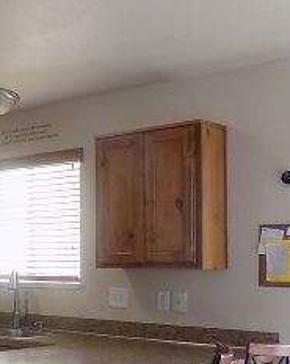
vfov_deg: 30.2
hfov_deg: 20.7
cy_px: 257
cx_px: -152
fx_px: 666
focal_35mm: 62
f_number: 3.1
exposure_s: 1/30
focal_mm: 4
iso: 125
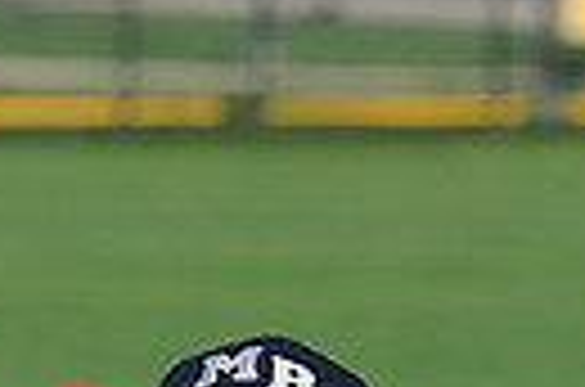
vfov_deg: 0.9
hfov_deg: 1.3
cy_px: 950
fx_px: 25321
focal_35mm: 1562
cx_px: -43
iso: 200
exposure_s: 1/320
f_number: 11
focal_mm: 300
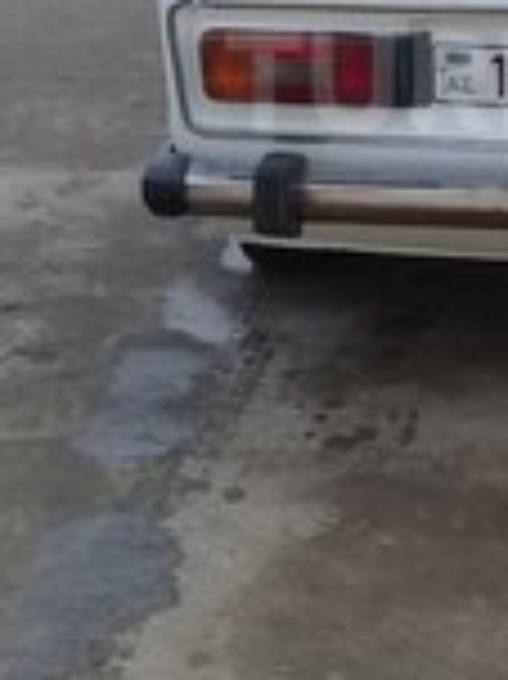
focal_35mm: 102
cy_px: 81
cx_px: 571
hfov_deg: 14.1
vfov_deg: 19.0
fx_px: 1999
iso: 50
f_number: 2.2
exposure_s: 1/212
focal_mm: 3.3
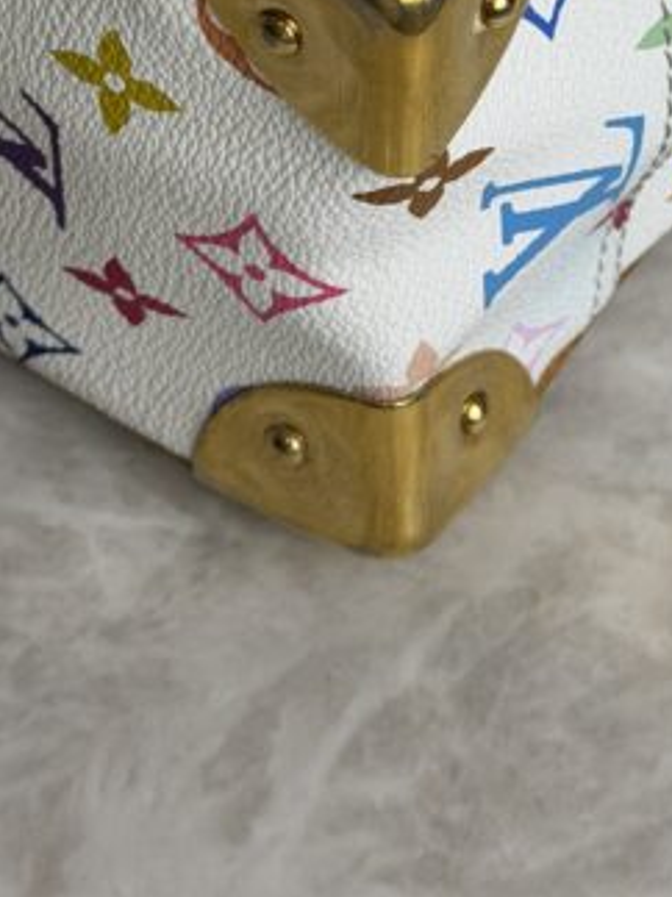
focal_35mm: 119
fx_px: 3082
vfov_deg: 16.0
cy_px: -119
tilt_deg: -48.6
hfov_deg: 12.4
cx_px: 342
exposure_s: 1/324
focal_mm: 6.76
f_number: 1.78
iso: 64
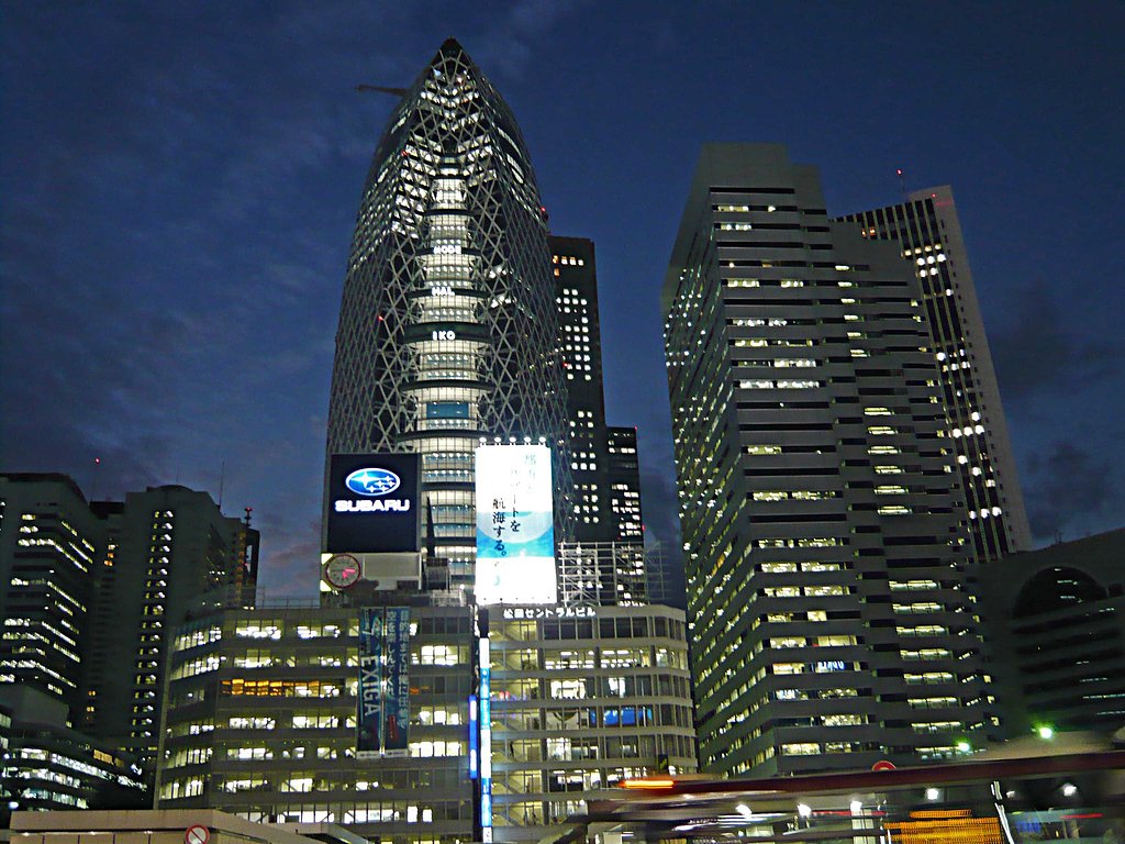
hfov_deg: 56.8
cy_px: 422
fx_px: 1040
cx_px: 562
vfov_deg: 44.2
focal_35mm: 32
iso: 200
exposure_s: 1/8
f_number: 3
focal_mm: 5.2
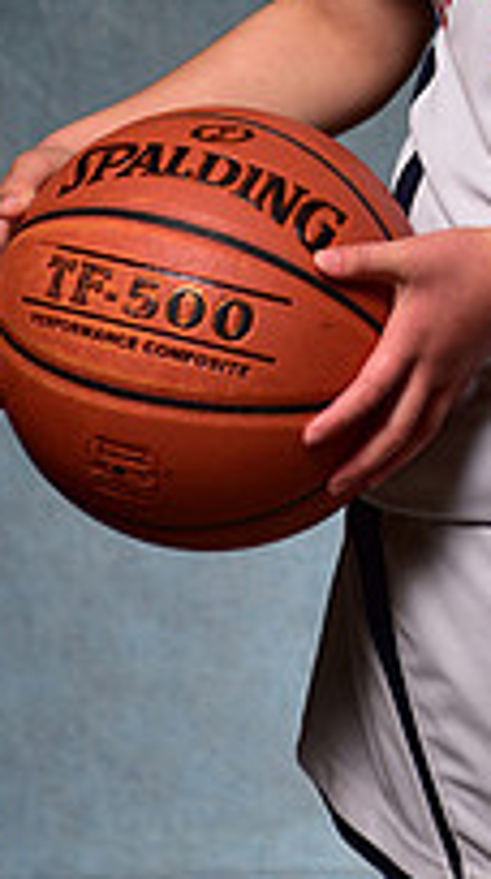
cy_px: -151
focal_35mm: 209
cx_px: 597
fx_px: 4862
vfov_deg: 10.2
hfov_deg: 5.8
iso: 100
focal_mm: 70
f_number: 5
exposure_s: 1/200
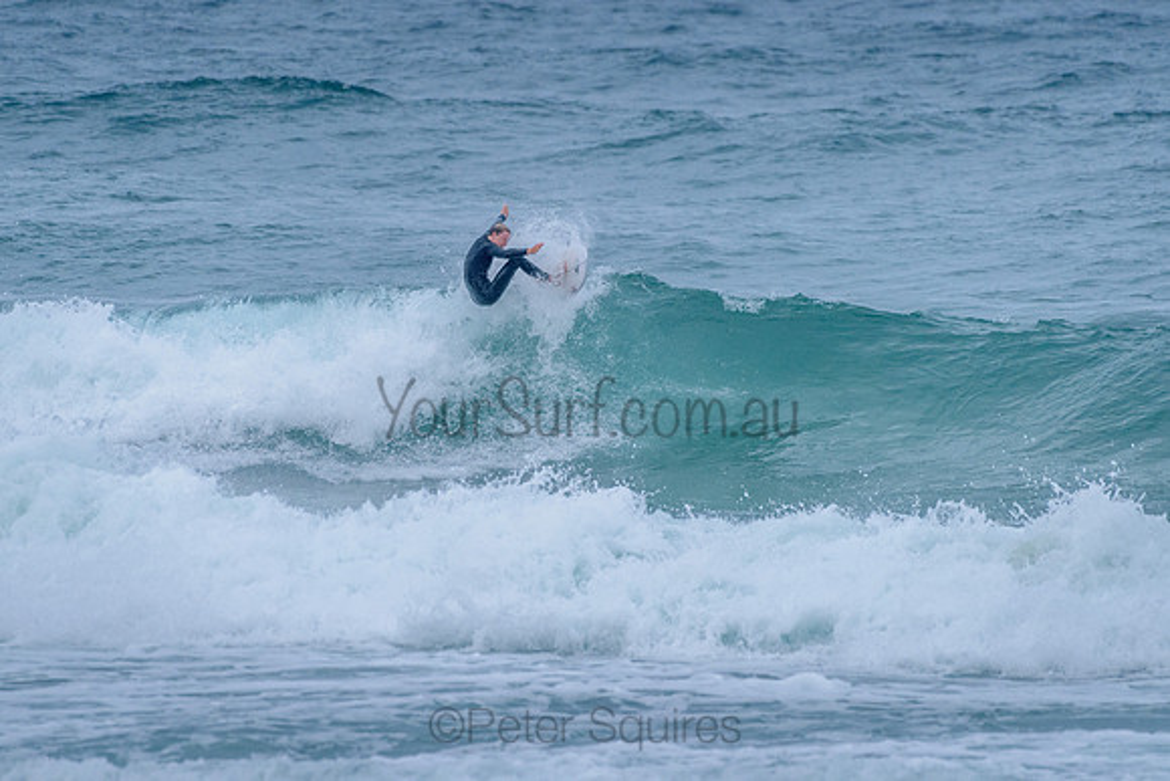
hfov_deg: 3.4
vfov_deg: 2.2
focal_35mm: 613
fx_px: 19919
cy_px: 303
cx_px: 587
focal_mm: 500
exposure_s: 1/2000
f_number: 5.6
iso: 2200
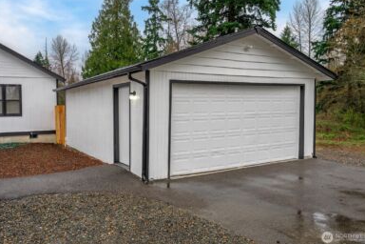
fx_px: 253
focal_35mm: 25
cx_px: 186
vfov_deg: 51.3
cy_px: 119
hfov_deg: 71.5
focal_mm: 24
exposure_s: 1/30
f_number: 7.1
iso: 80
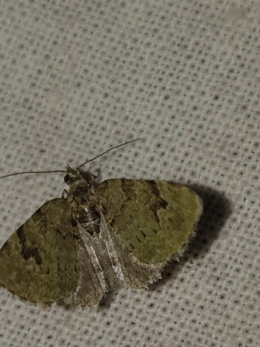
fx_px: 391
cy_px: 232
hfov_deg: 36.7
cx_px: 109
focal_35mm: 39
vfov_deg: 47.1
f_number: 1.5
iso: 50
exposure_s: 1/6803
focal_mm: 4.3
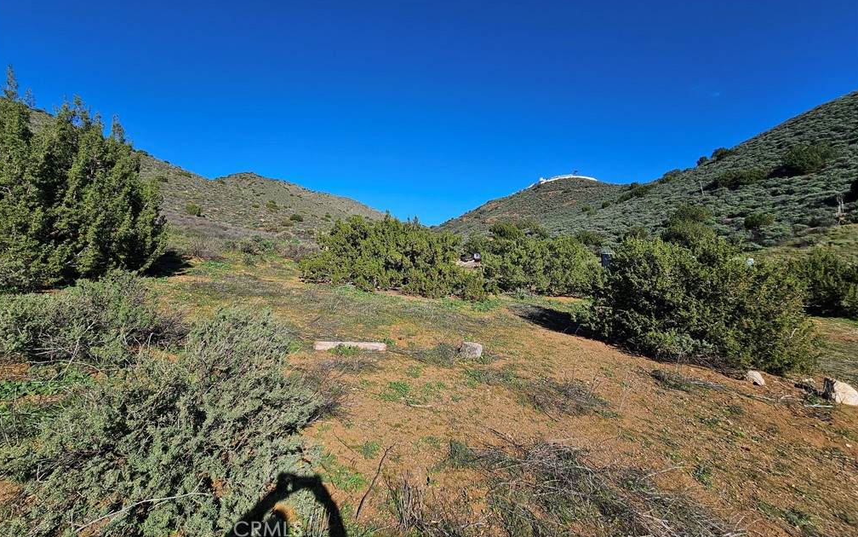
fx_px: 327
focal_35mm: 14
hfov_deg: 105.3
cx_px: 426
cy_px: 214
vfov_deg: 77.7
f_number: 2.2
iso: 50
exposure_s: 1/2140
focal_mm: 2.2
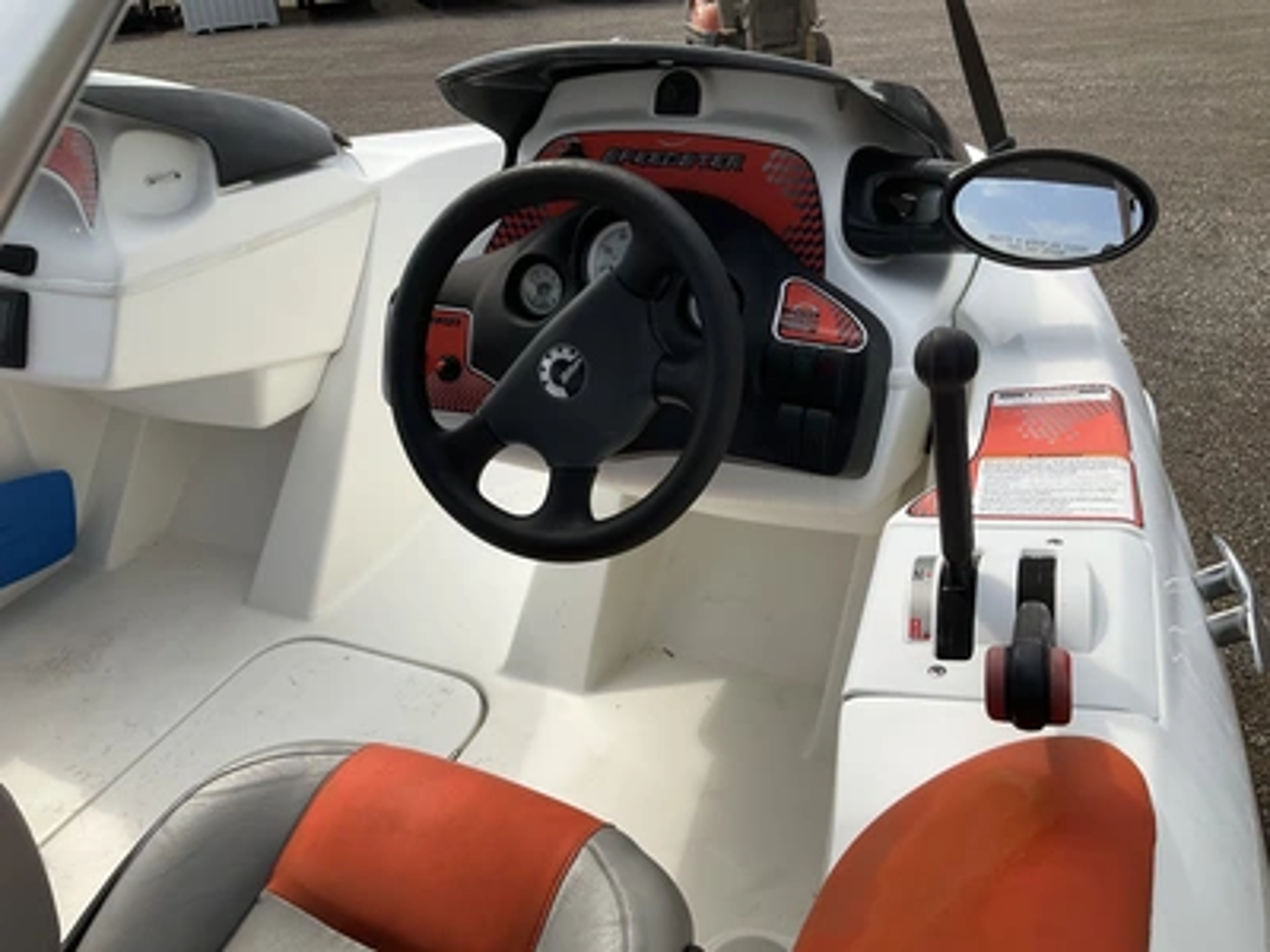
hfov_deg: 61.7
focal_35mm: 29
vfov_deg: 48.2
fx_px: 1064
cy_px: 476
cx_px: 635
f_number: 1.8
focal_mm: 3
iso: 25
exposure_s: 1/2058
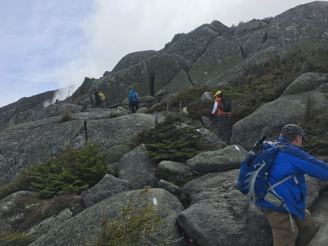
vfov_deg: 48.2
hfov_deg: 61.7
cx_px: 164
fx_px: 275
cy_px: 123
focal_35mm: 29
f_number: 2.2
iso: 25
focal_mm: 4.15
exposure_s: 1/1923
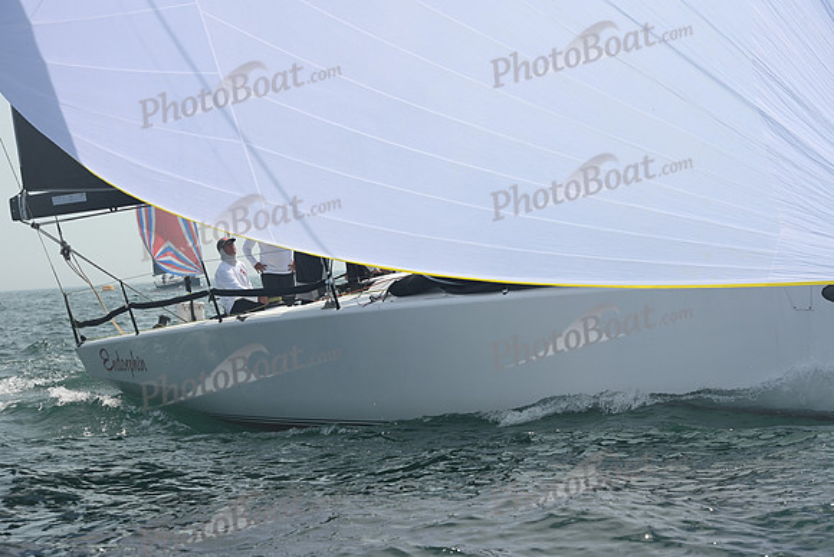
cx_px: 417
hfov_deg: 20.8
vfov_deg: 14.0
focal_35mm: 98
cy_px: 278
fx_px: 2271
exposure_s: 1/1250
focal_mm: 98
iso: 320
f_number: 9
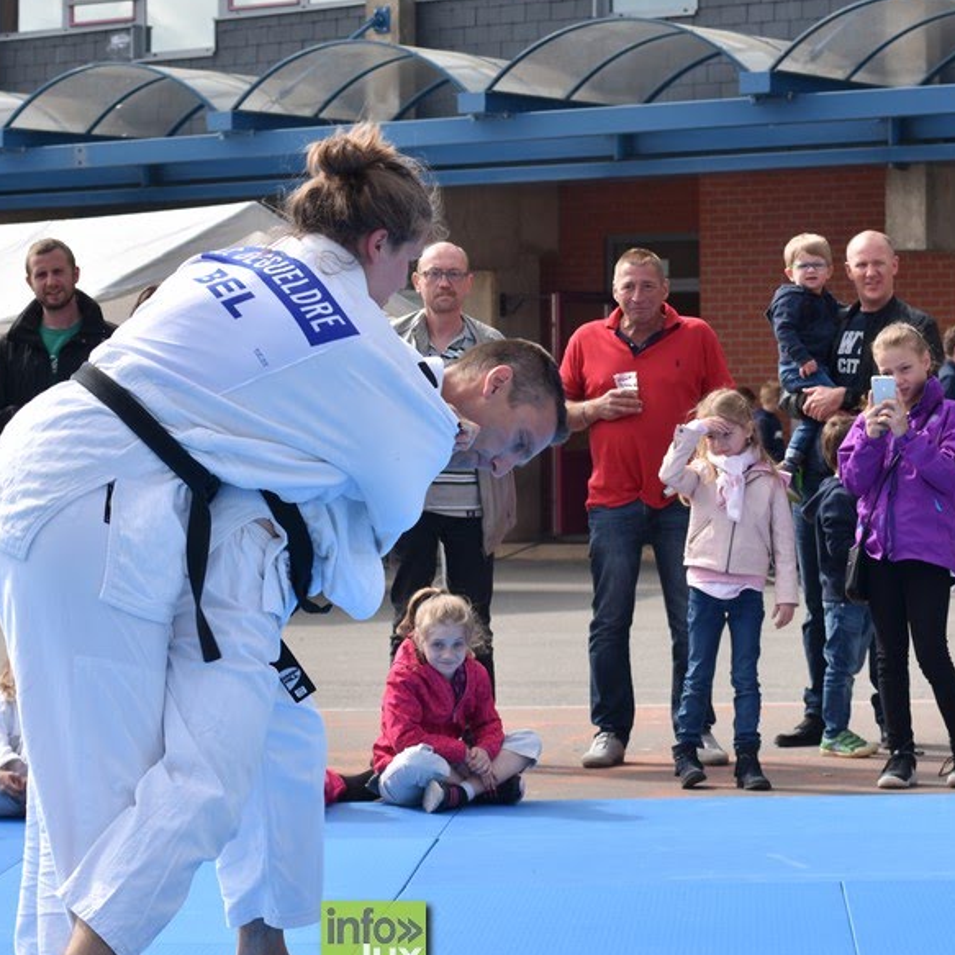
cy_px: 432
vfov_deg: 15.6
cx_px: 373
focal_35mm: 112
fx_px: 3496
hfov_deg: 15.5
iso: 100
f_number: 5.6
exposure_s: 1/500
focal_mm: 50
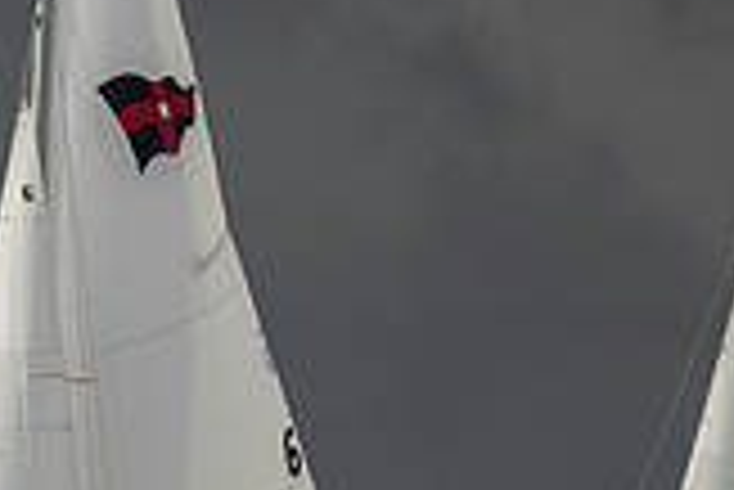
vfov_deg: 1.3
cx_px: -252
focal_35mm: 1065
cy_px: 798
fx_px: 21733
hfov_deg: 1.9
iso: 50
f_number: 4
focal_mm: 300
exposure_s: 1/800
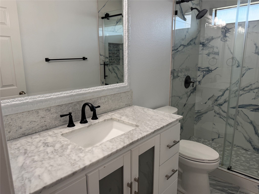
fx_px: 180
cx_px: 130
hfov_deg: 71.6
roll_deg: +0.6
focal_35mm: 24
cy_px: 97
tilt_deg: -12.4
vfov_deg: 56.8
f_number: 1.78
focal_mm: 6.76
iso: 100
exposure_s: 1/120
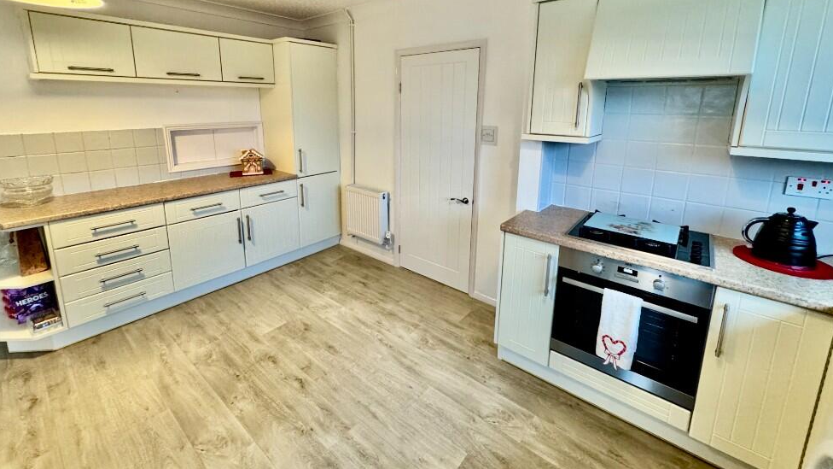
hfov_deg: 99.3
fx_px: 353
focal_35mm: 16
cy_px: 170
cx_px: 405
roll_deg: +0.0
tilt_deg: -10.7
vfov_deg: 65.9
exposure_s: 1/50
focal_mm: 2.22
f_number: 2.2
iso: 400
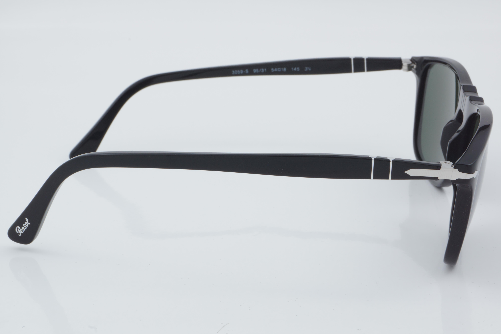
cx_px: 250
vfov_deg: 16.6
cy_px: 167
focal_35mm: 82
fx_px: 1148
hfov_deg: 24.6
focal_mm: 55
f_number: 32
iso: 100
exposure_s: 1/4
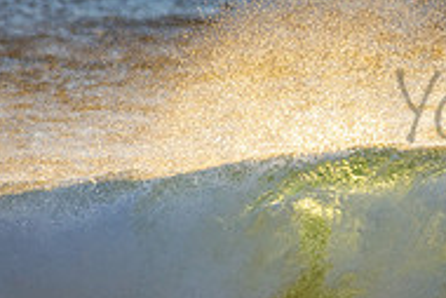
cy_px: 86
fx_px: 30487
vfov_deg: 0.6
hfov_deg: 0.8
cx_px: 638
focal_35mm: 2459
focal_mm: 500
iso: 200
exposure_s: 1/1000
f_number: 5.6
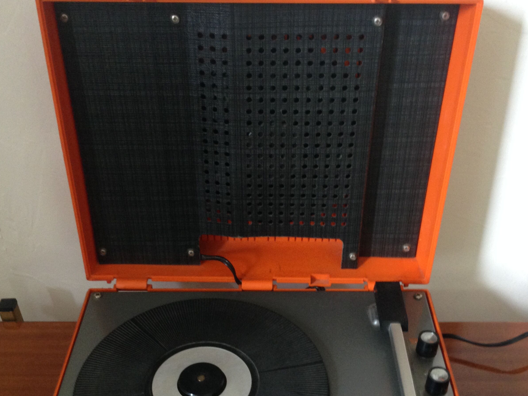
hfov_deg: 42.1
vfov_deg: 31.7
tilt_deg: -37.1
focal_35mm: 45
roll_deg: +1.2
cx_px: 260
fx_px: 686
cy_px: 291
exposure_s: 1/20
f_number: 2.4
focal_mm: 4.12
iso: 200
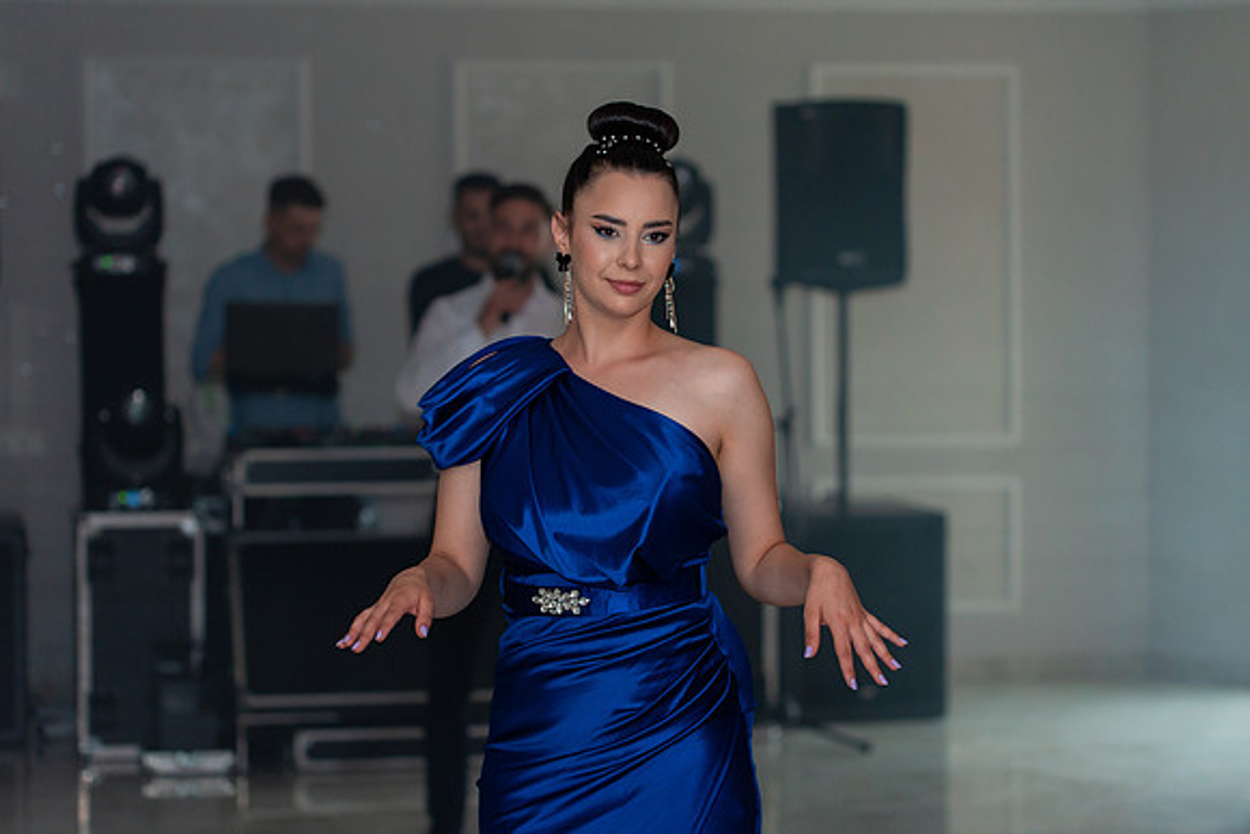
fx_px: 3409
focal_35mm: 98
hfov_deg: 20.8
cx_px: 650
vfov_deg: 13.9
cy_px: 400
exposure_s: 1/200
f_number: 3.2
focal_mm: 90
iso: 1600
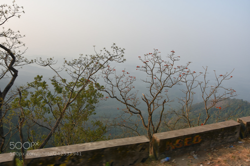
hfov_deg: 67.4
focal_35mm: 27
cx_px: 125
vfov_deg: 47.9
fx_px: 187
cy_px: 83
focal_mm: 18
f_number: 6.3
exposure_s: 1/160
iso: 160
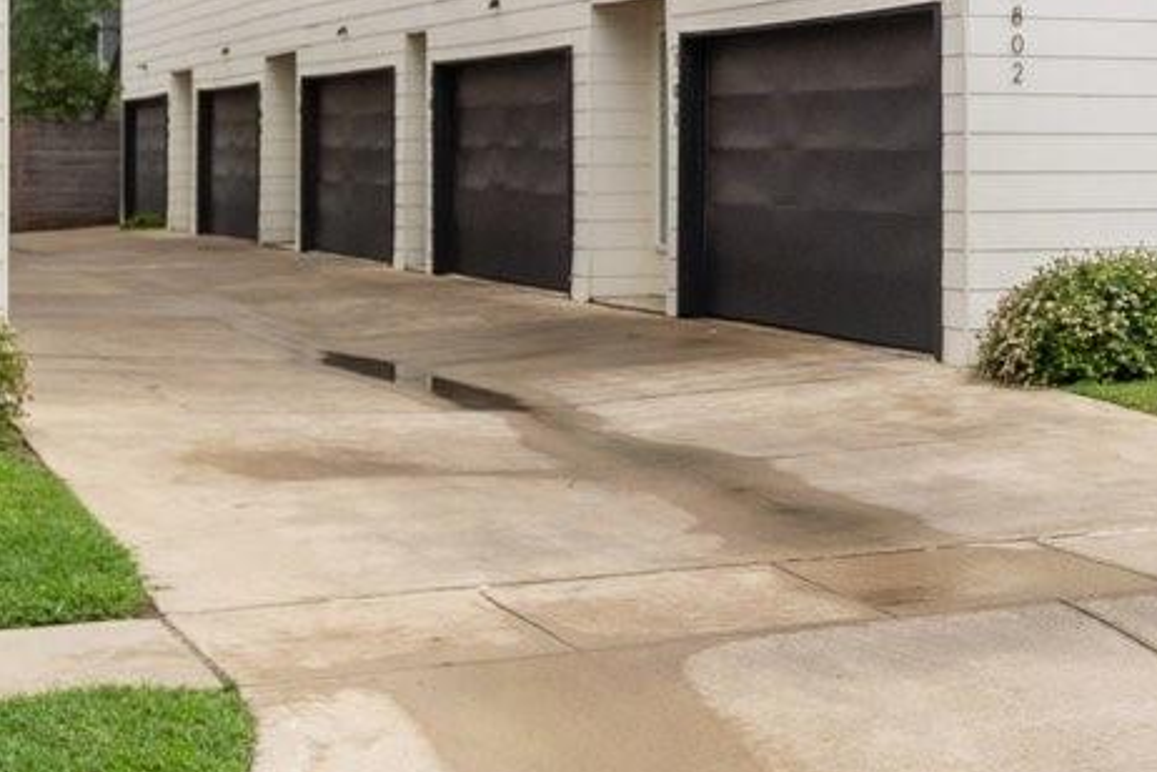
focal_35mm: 71
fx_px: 2282
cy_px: 76
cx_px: 1037
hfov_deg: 27.5
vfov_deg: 18.9
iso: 400
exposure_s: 1/400
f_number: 8
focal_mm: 16
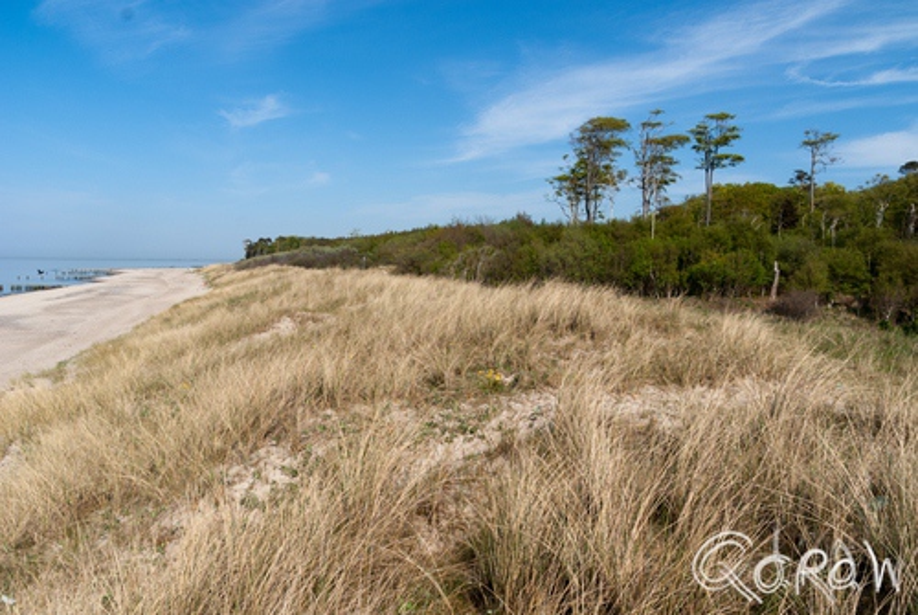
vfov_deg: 48.1
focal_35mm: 27
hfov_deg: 67.3
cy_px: 308
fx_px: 690
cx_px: 459
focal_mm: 18
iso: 100
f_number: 10
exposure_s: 1/250
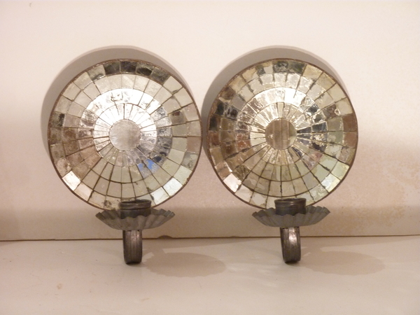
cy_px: 158
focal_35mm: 111
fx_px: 1347
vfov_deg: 13.3
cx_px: 210
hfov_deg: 17.7
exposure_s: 1/8
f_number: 4.4
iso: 400
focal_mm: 18.2
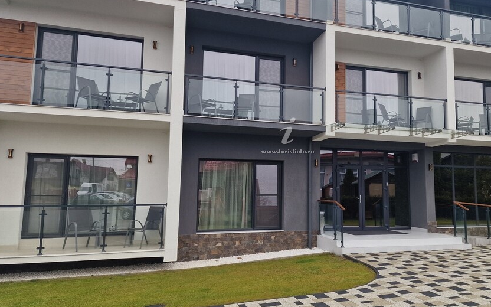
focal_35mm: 30
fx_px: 401
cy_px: 144
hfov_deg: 62.3
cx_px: 297
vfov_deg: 41.8
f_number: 1.8
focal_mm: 6.4
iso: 50
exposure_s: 1/180
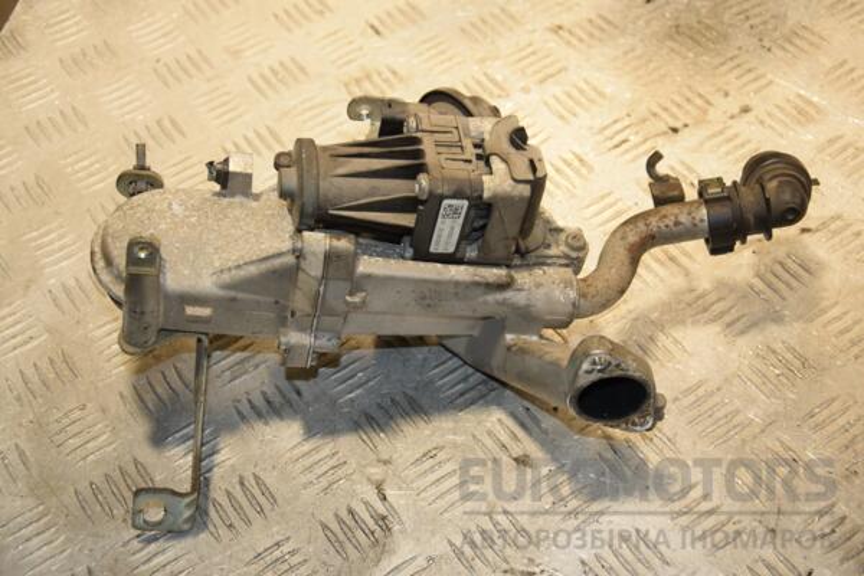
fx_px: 1368
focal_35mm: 57
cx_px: 432
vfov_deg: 23.8
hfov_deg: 35.1
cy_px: 288
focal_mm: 38
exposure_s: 1/200
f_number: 5
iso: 800
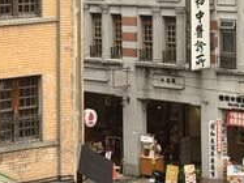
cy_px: -4
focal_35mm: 154
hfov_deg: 12.8
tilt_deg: -3.0
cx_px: 86
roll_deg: +0.6
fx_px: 1085
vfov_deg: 9.6
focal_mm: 6.76
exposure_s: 1/150
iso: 50
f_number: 1.78
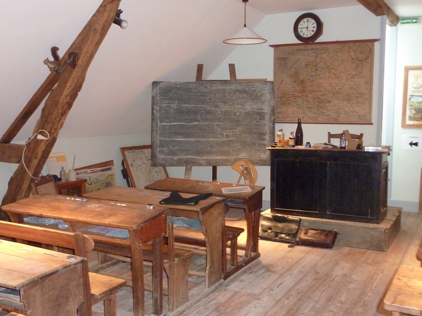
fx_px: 451
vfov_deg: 38.7
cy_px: 158
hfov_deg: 50.1
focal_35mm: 37
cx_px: 211
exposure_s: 1/8
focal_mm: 6.1
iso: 800
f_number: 3.6
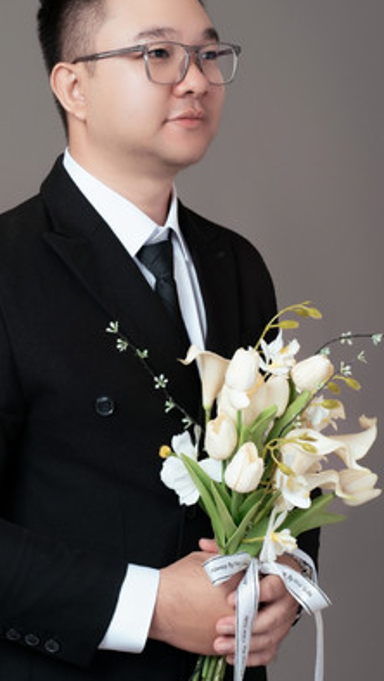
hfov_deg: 10.7
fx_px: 2043
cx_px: 132
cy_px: 318
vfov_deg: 18.9
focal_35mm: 113
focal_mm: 85
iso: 100
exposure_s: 1/160
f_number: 6.3
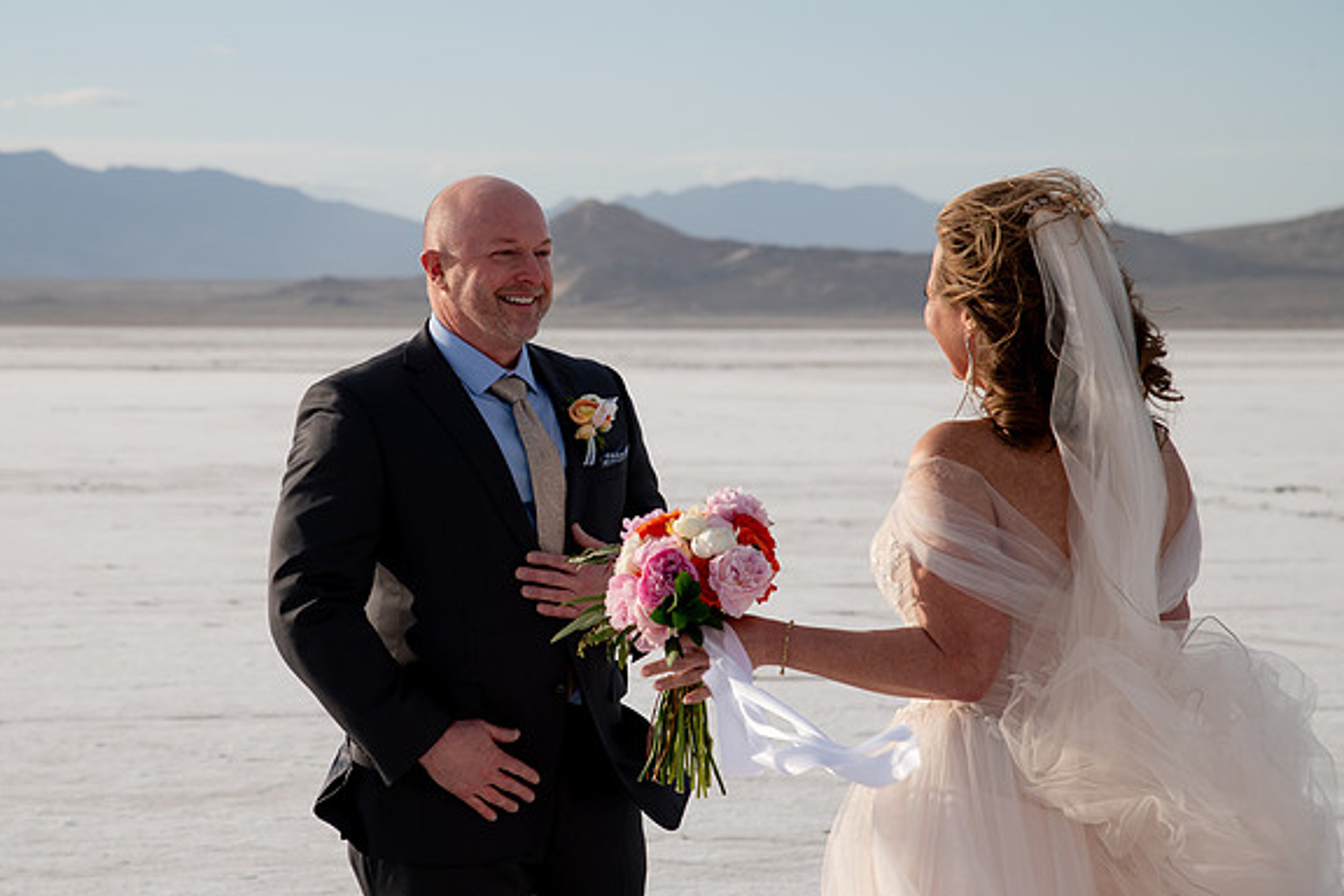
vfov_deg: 10.4
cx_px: 518
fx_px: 4928
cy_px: 396
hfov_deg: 15.5
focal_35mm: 132
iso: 200
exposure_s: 1/800
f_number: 8
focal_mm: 105
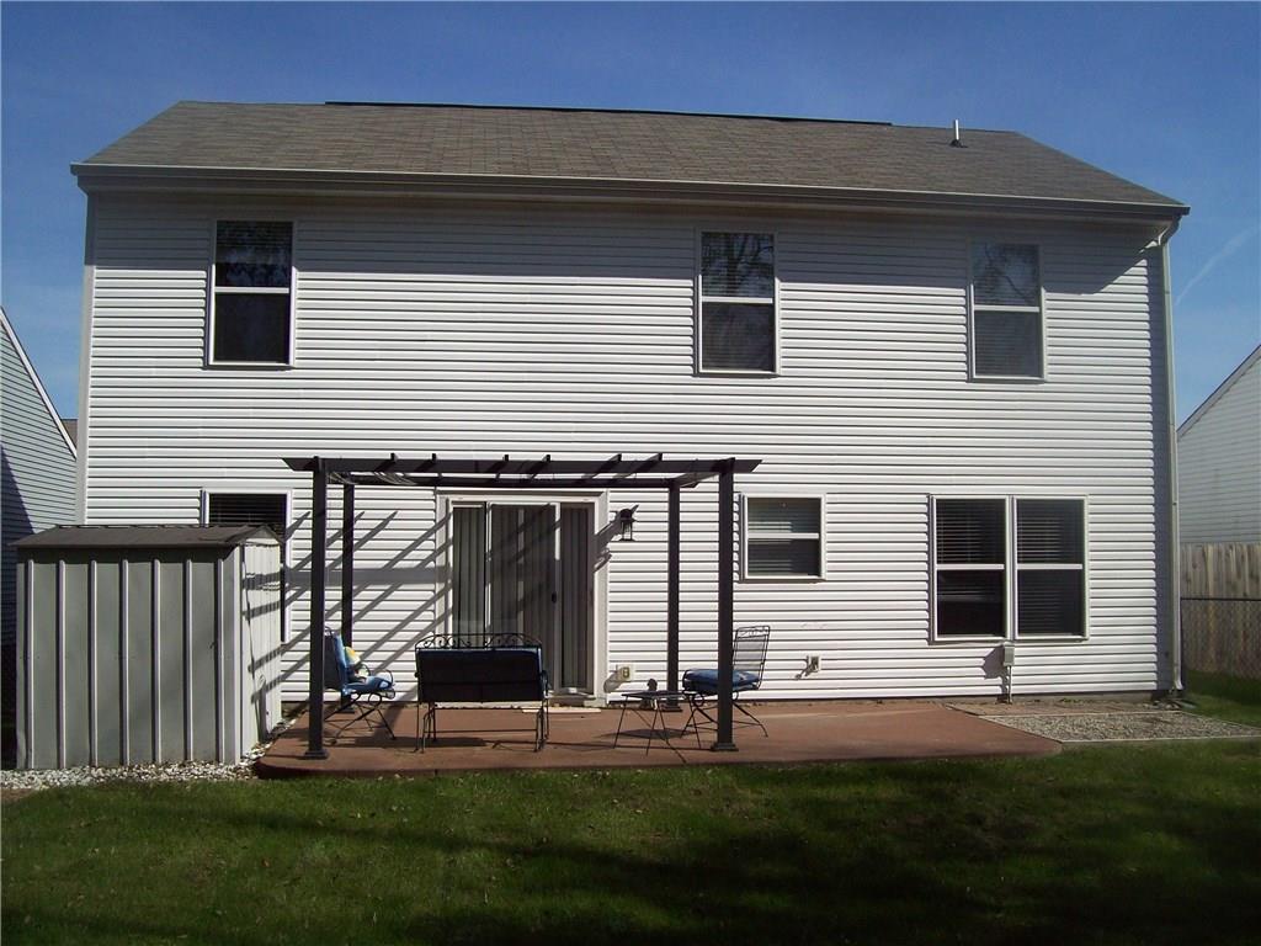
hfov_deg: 51.4
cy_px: 473
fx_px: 1311
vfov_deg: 39.7
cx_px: 630
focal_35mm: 36
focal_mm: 6
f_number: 4.8
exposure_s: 1/863
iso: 80
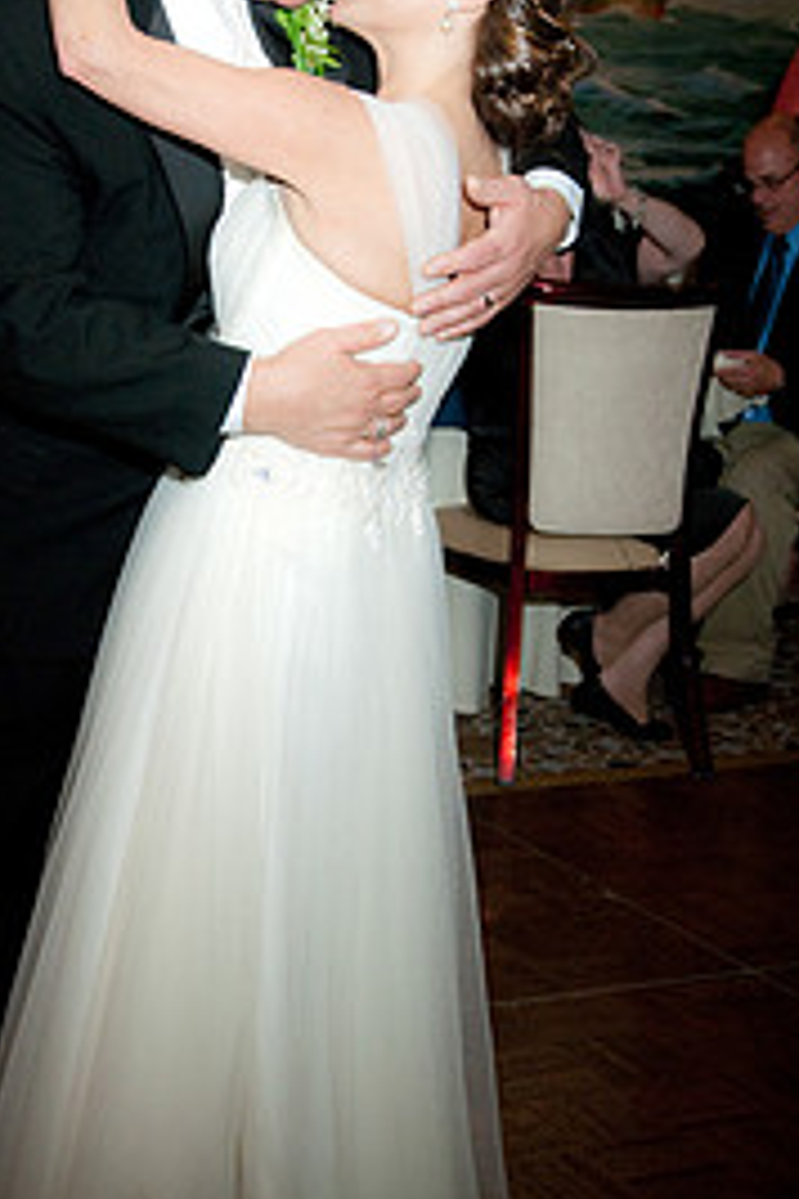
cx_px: 281
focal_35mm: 81
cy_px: 467
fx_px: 2696
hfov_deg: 16.8
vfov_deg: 25.0
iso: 800
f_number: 4.2
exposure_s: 1/80
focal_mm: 32
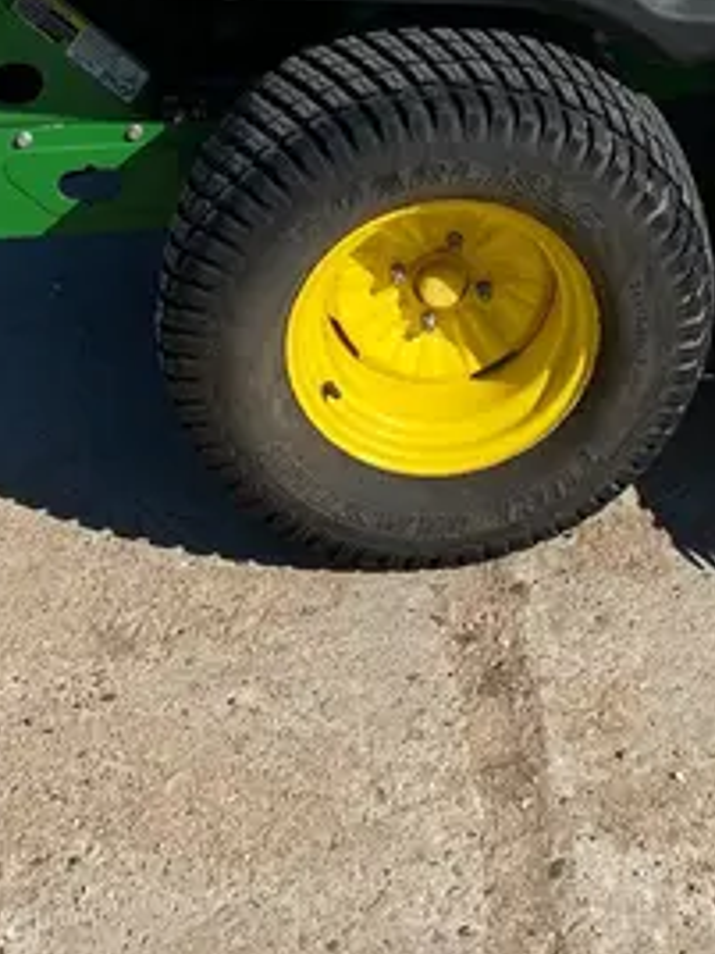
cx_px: 729
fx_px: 1955
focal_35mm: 71
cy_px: -205
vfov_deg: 24.7
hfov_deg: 20.0
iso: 32
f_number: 1.8
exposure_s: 1/3205
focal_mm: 4.25
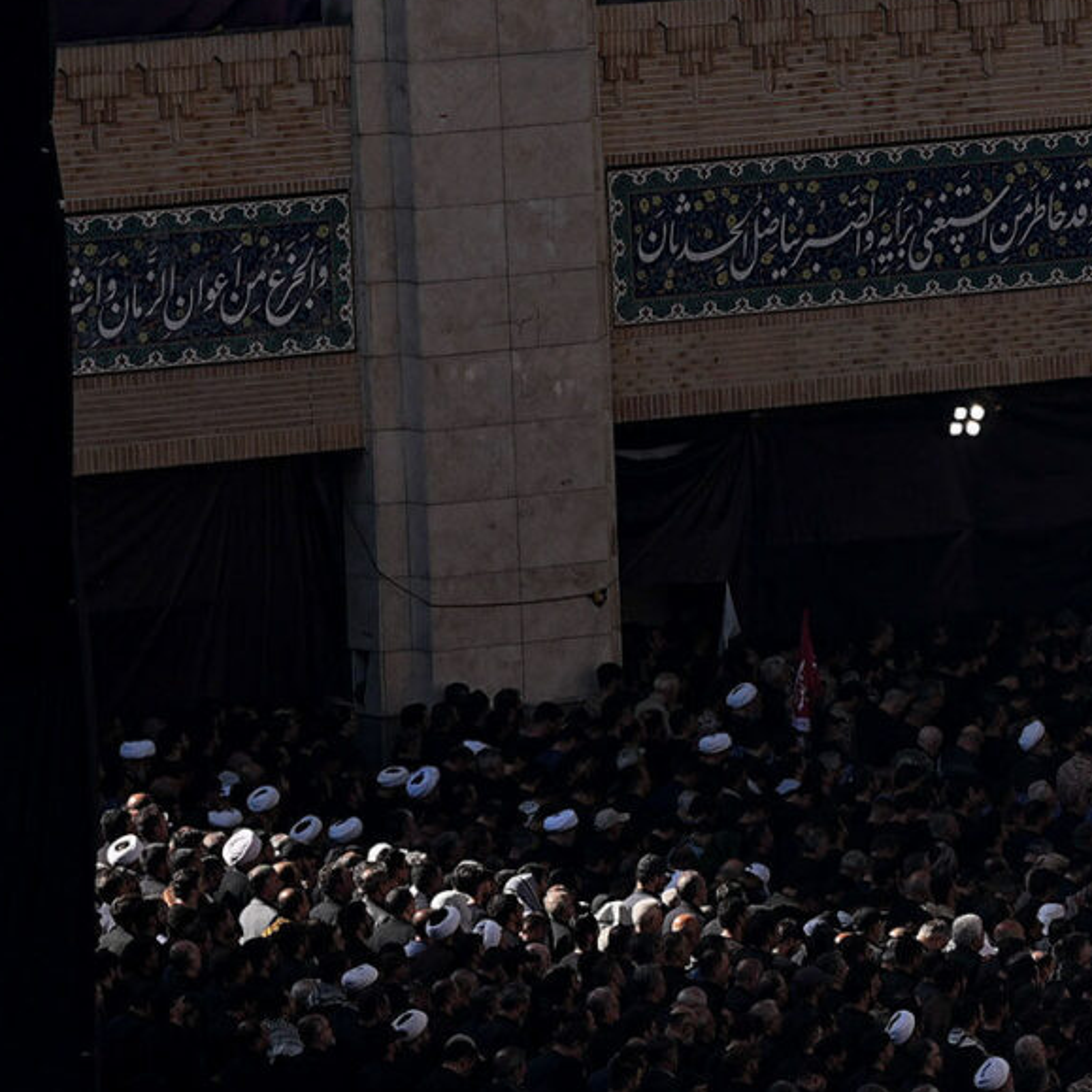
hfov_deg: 3.3
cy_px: 842
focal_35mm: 534
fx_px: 19059
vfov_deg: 3.3
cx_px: 2056
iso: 100
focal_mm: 142
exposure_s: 1/500
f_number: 5.6
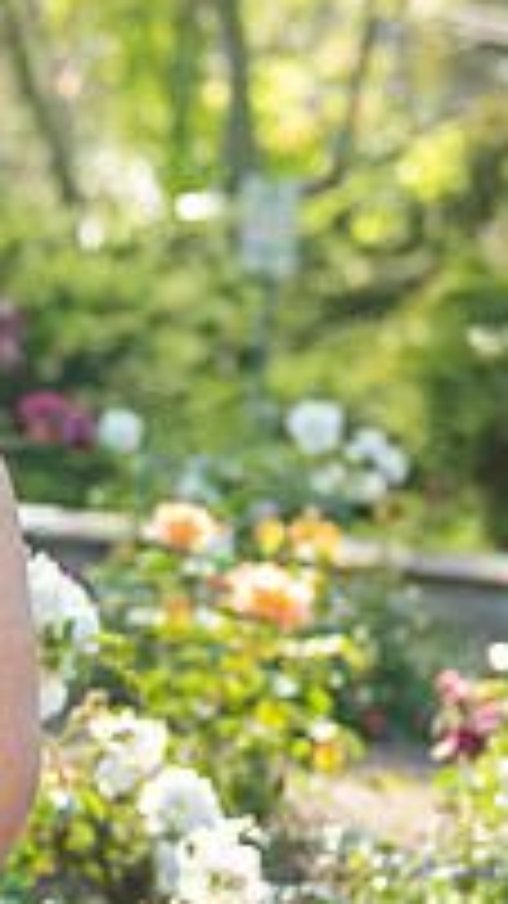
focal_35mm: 213
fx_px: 5103
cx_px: -548
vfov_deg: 10.1
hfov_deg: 5.6
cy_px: 609
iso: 200
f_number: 3.5
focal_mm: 58
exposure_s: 1/250
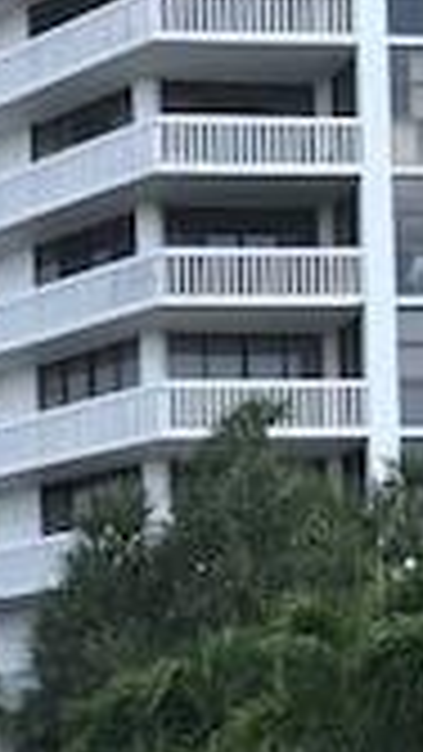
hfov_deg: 10.2
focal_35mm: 117
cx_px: -99
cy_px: 761
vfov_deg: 17.8
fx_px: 2332
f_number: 1.8
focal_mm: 3.99
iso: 20
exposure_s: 1/689
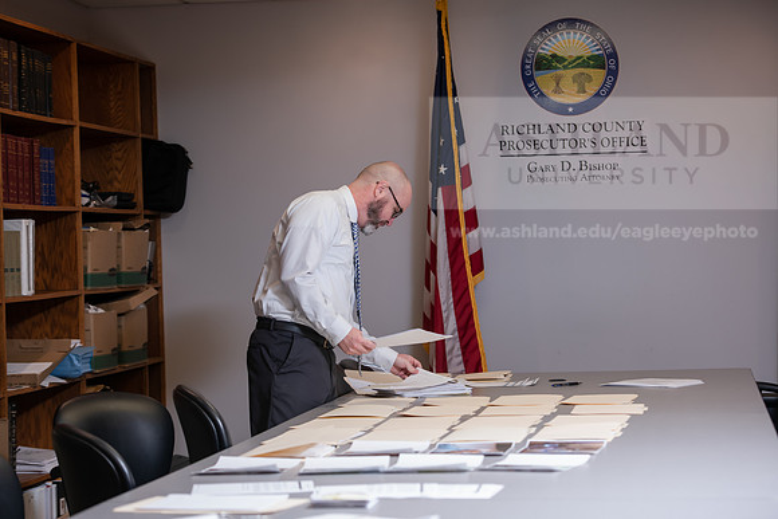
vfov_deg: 14.4
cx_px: 389
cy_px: 260
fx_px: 2053
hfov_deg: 21.5
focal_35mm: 95
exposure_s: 1/100
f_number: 4
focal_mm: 95
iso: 400
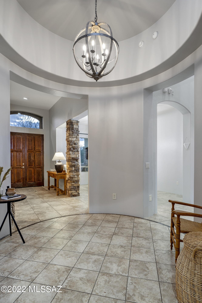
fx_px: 152
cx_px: 101
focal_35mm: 18
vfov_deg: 90.0
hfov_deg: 67.3
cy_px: 152
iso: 200
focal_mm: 18
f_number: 9
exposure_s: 1.3
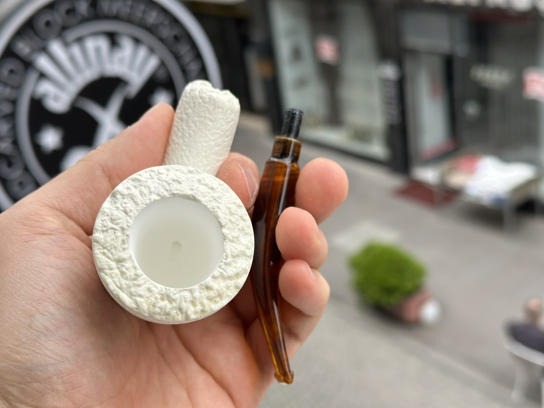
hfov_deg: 39.7
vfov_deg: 30.3
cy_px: 204
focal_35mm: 48
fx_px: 754
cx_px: 272
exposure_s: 1/1157
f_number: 1.78
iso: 64
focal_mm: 6.86
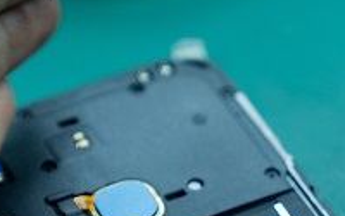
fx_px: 2520
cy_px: 226
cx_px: 317
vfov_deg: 4.9
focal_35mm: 268
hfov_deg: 7.8
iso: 800
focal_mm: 70
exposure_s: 1/200
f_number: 3.2
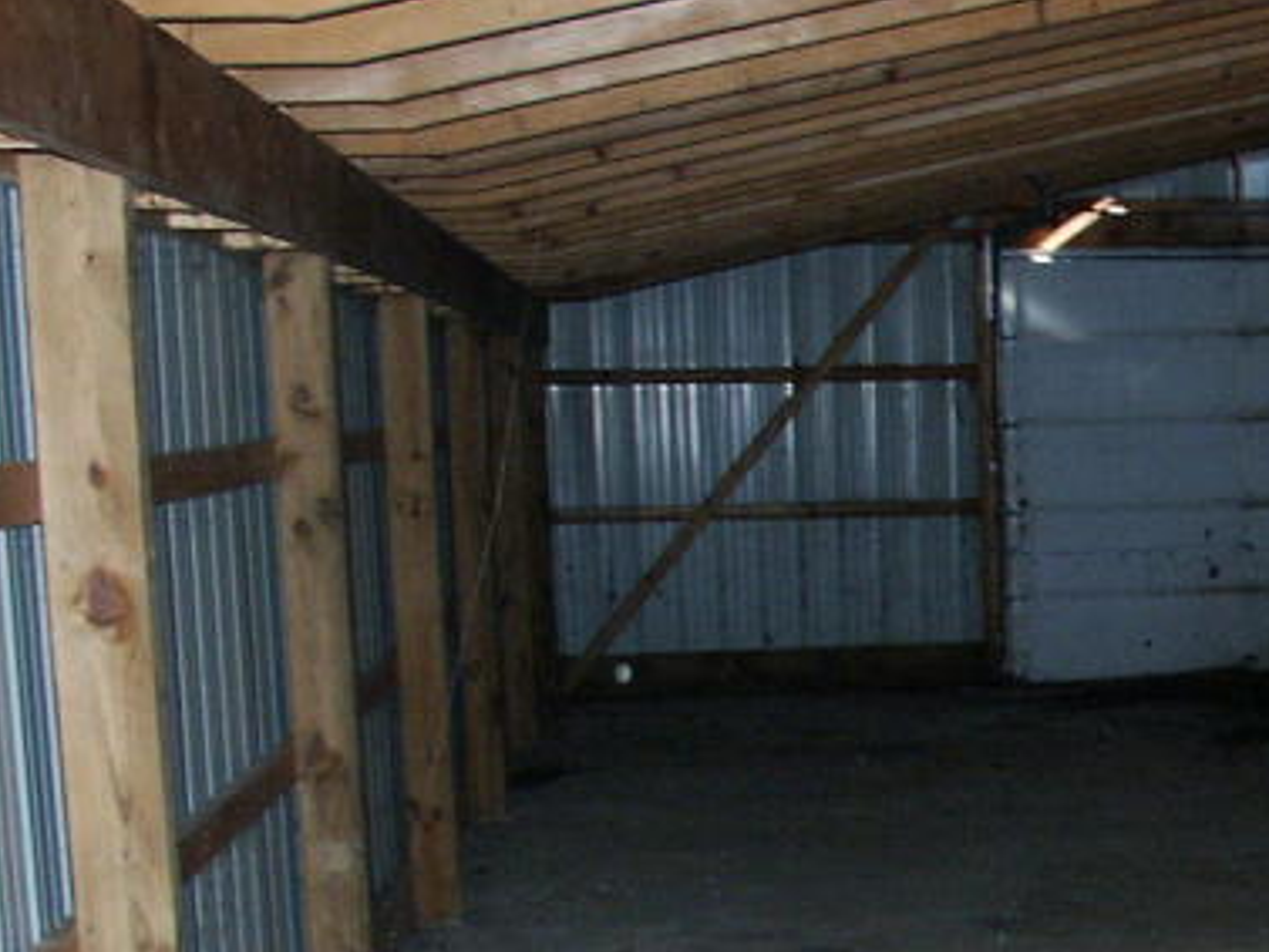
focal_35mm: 76
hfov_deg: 23.3
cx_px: 1555
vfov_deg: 19.1
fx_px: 2787
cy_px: 821
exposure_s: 1/45
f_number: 2.8
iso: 200
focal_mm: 7.21
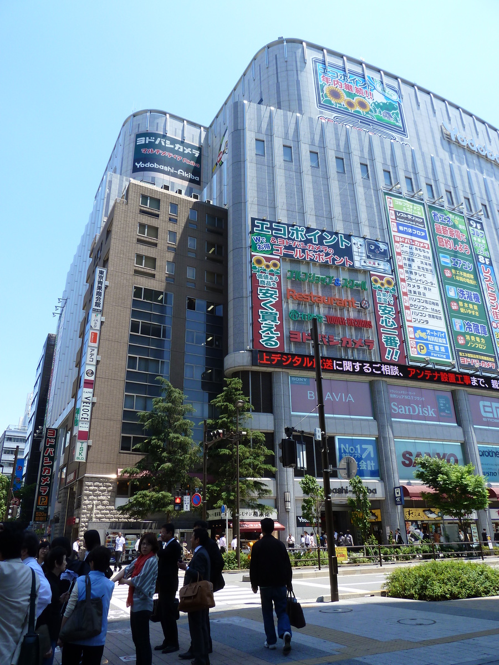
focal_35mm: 25
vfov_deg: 69.4
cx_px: 250
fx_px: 481
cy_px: 332
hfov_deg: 54.9
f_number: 4
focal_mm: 4.1
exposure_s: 1/250
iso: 80
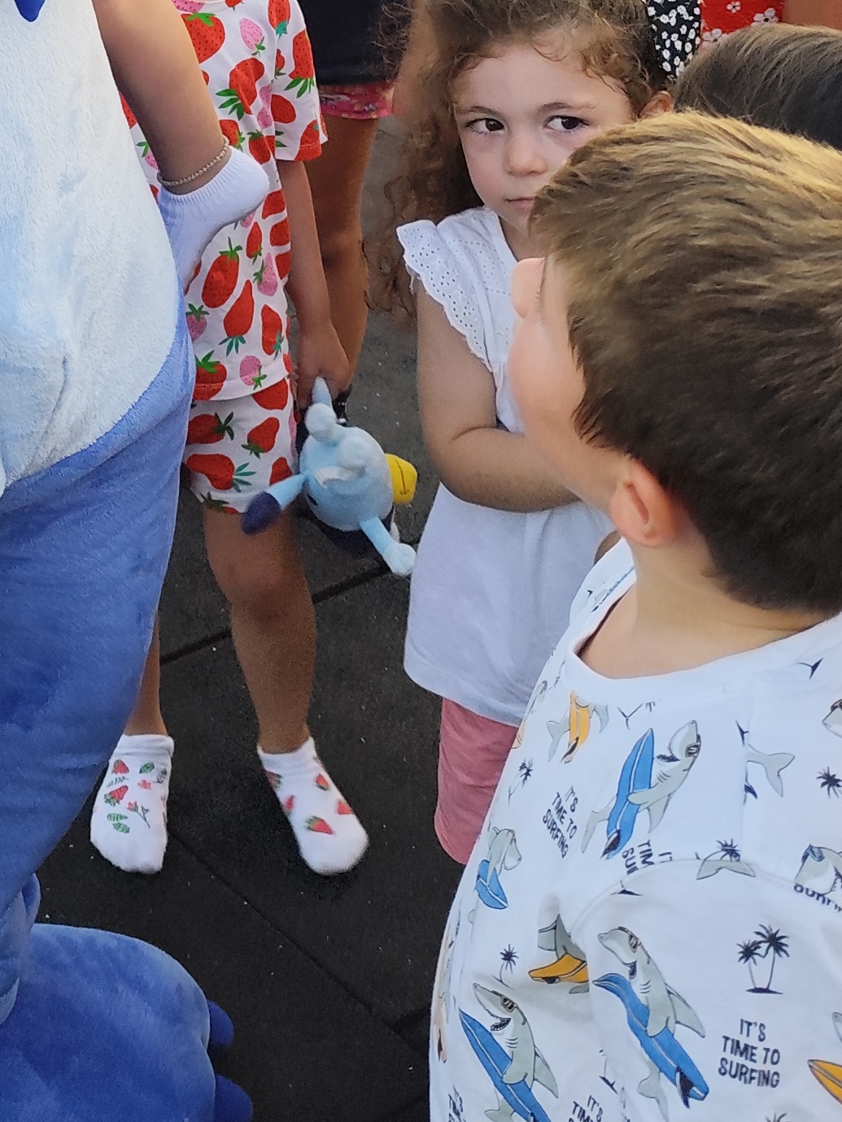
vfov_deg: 25.4
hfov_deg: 19.9
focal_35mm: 68
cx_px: -252
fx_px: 2205
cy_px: -259
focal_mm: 6.19
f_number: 1.65
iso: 100
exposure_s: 1/100
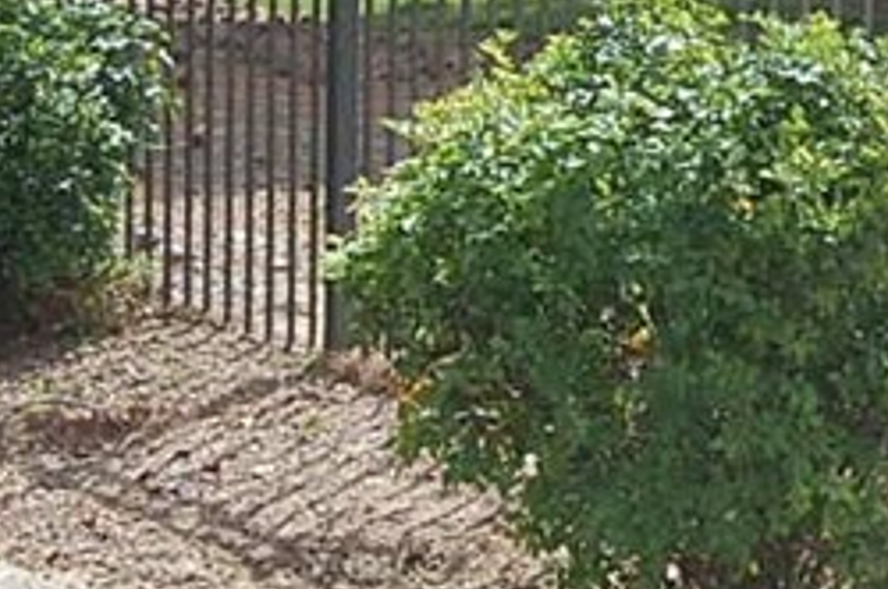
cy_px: -224
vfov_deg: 6.9
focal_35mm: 196
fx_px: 4828
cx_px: 1494
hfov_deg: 10.0
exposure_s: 1/320
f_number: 9
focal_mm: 30
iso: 200
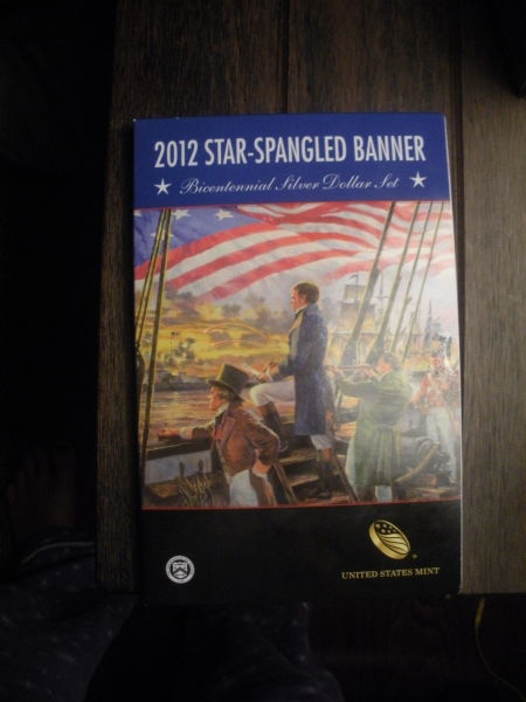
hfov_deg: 39.7
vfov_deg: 51.4
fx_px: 729
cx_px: 263
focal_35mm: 36
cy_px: 351
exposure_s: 1/42.4
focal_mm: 6.3
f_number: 3.5
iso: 400
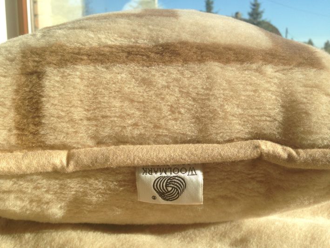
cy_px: 124
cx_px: 165
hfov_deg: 55.3
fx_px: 315
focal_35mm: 33
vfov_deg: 43.0
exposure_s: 1/704
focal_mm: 4.13
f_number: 2.4
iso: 50
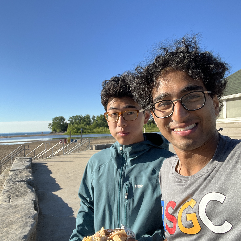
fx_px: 221
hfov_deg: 57.2
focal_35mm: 28
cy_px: 122
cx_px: 108
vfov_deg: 57.3
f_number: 2.2
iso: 32
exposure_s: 1/557
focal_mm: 2.71
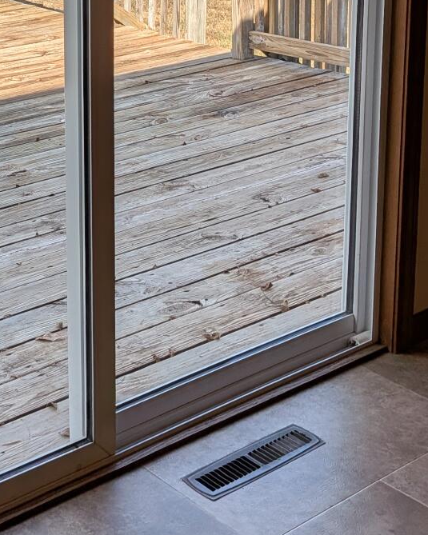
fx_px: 1109
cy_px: 37
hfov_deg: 21.3
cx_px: 34
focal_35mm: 70
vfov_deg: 26.1
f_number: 1.7
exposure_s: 1/755
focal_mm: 4.53
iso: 28
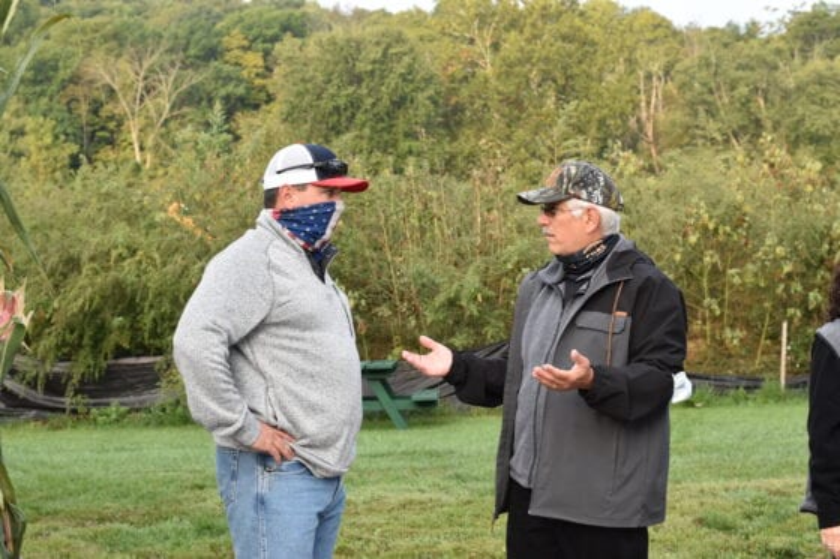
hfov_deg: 27.0
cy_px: 280
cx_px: 420
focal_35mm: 75
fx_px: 1749
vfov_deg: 18.2
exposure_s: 1/200
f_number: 7.1
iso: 400
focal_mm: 50
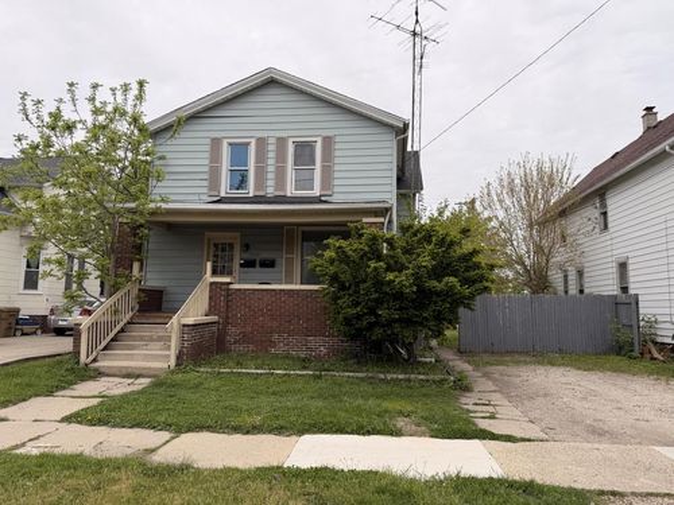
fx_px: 467
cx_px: 337
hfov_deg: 71.6
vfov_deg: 56.8
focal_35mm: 24
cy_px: 252
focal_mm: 6.76
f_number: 1.78
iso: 80
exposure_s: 1/4673
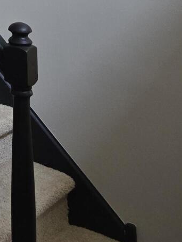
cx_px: -179
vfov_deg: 16.2
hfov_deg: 12.8
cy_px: -203
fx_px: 707
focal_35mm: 101
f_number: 1.7
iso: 320
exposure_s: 1/120
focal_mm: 6.3
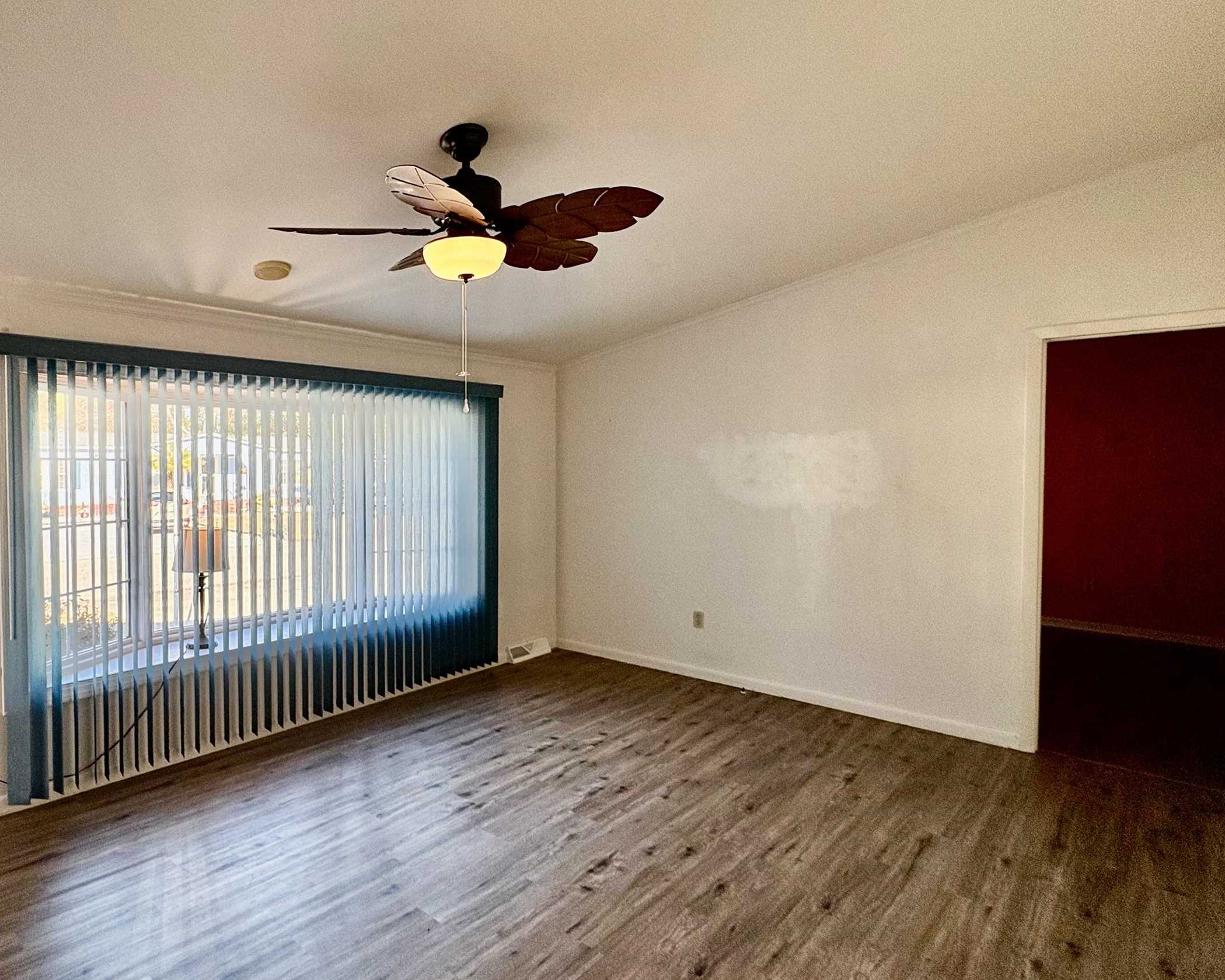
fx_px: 725
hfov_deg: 78.3
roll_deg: +0.5
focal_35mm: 20
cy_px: 480
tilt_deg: -0.1
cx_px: 430
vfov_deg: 68.1
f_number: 2.2
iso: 125
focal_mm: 2.22
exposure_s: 1/130
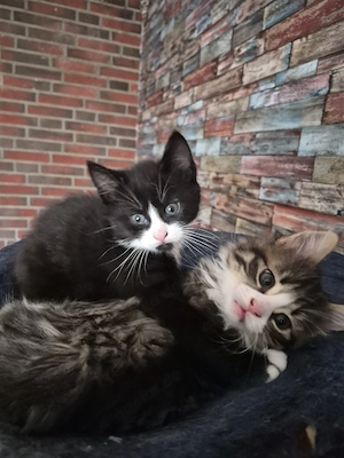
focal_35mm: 23
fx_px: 305
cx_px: 172
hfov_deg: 58.9
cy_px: 229
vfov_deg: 73.9
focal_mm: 5.4
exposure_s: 1/33
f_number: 1.8
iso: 1600
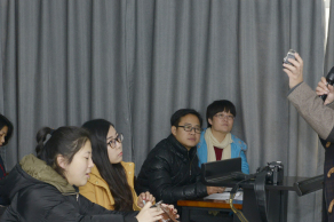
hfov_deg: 19.1
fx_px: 992
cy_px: 200
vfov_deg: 12.7
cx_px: 154
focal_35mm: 107
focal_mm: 48
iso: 800
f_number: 6.3
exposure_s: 1/320
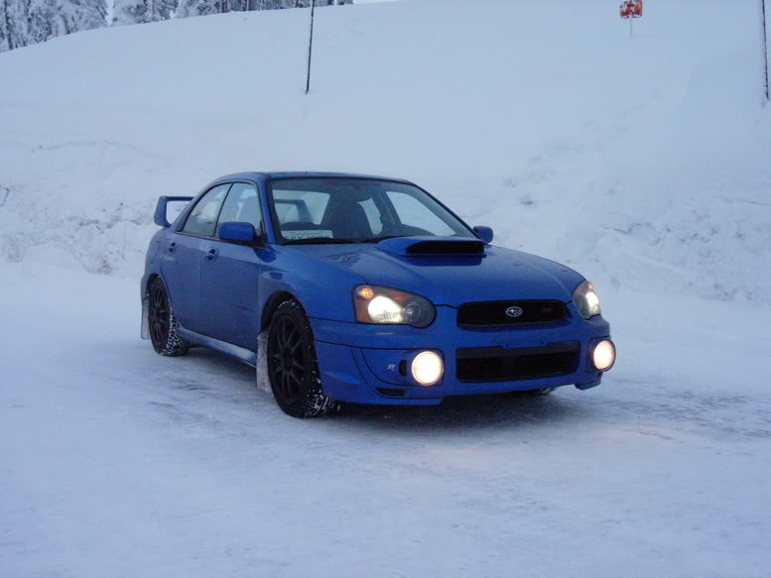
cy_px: 289
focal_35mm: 41
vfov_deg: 35.1
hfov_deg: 45.8
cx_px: 386
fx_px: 913
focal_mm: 8.5
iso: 400
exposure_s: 1/745
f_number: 4.9
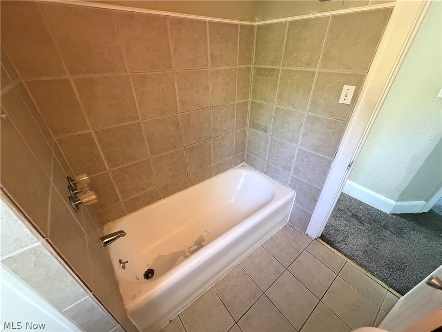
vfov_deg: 85.7
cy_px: 166
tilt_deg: -32.4
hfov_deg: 102.1
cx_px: 221
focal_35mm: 14
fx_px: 179
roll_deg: +2.8
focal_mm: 2.22
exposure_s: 1/60
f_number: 2.2
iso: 800
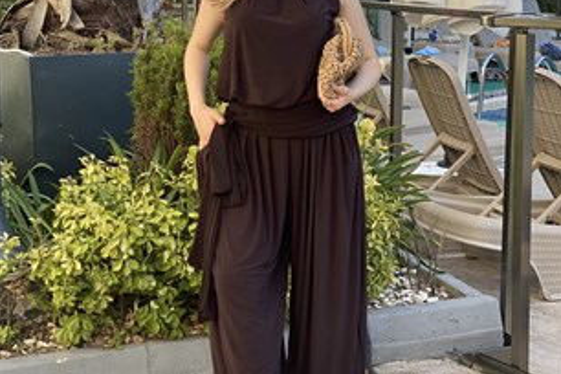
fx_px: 1137
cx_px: 282
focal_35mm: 73
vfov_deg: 18.7
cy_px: 181
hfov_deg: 27.7
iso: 20
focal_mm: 6
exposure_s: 1/259
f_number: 2
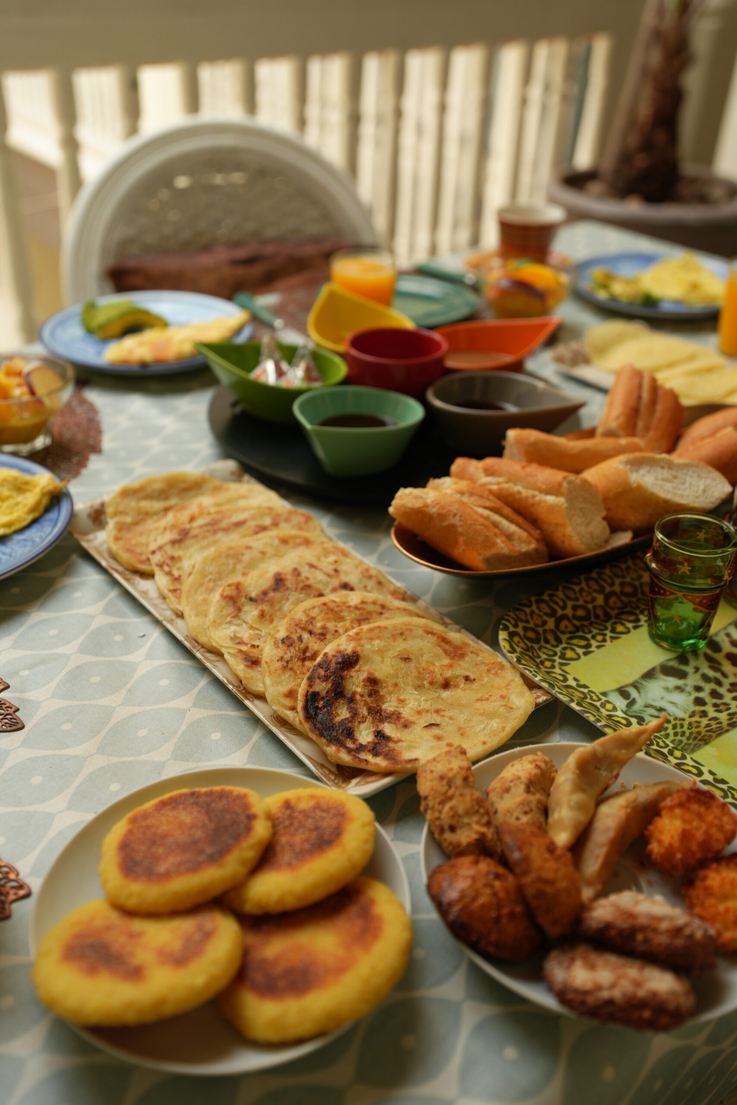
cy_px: 552
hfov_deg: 37.9
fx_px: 1075
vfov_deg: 54.4
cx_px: 368
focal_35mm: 35
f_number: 2.8
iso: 200
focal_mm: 35
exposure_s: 1/250
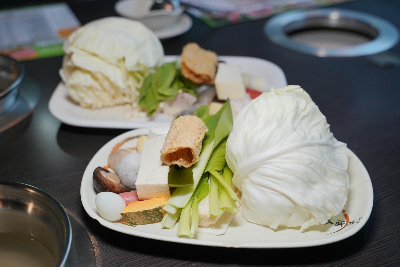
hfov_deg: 45.4
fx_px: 478
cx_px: 200
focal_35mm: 43
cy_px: 134
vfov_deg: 31.2
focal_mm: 43
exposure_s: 1/160
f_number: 4
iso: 640
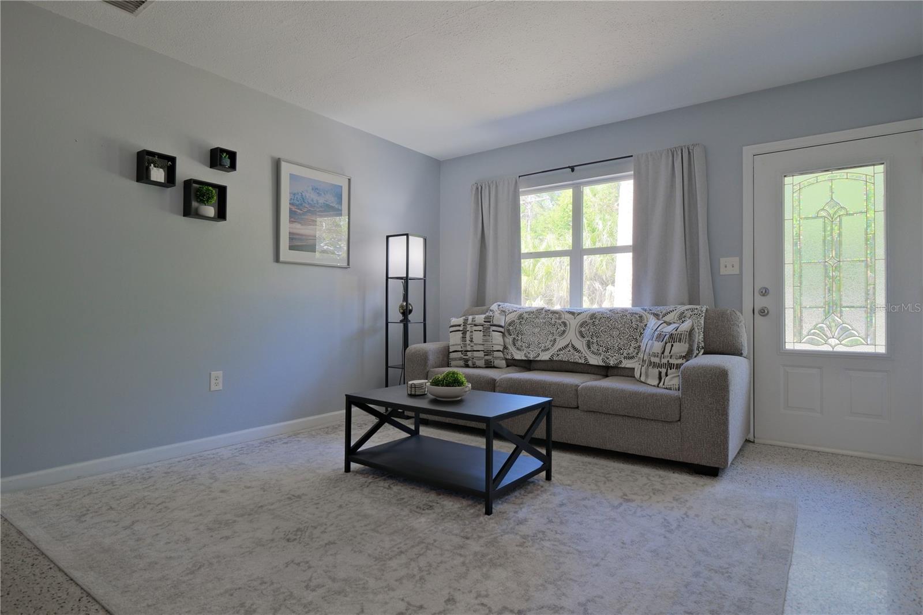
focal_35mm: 18
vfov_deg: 67.4
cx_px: 462
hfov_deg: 90.0
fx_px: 461
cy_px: 308
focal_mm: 12.3
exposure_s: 1/80
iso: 640
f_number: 4
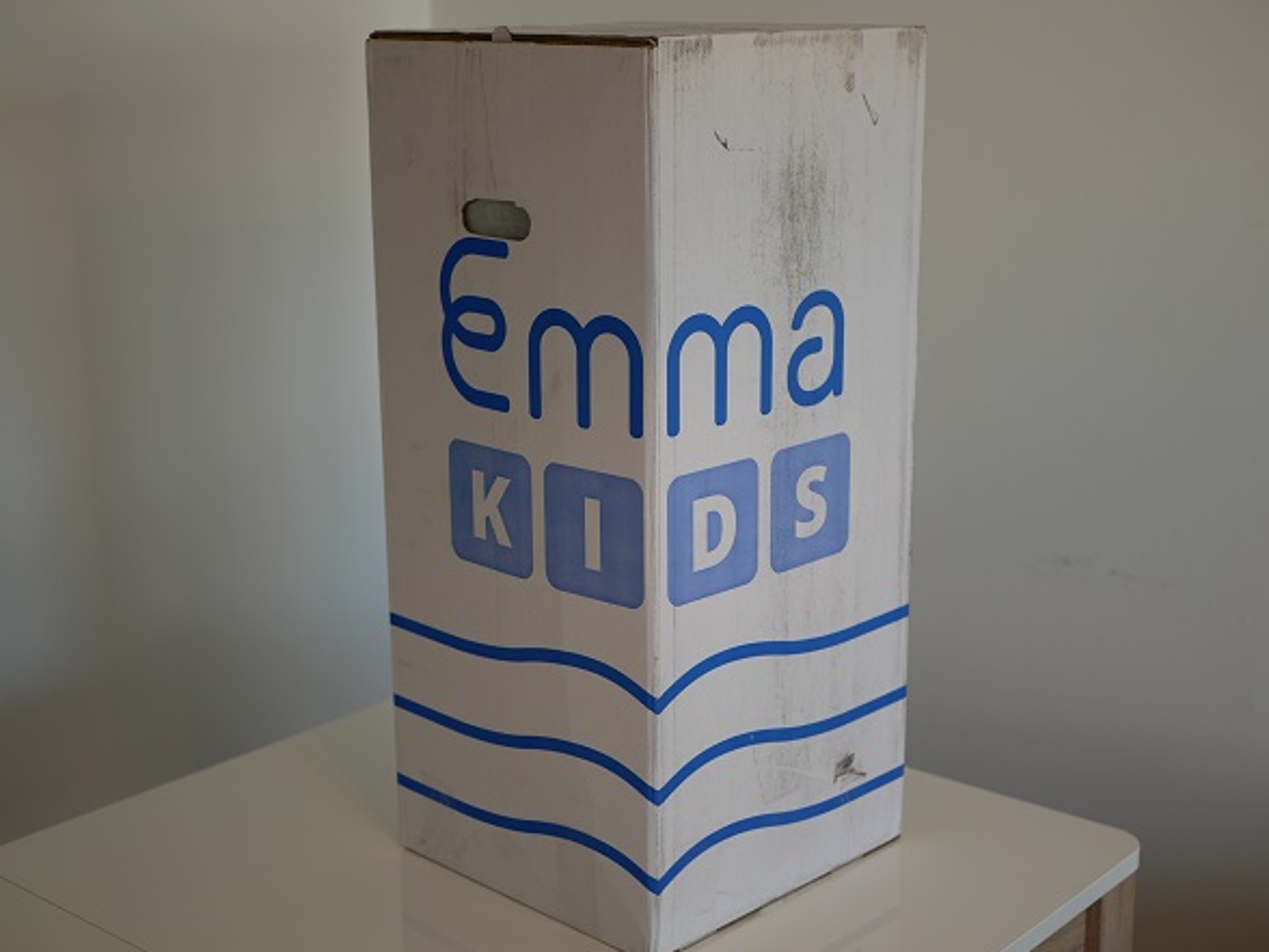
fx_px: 1870
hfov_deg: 37.5
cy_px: 475
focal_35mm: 51
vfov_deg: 28.6
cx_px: 630
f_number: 1.7
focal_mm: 25
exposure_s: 1/100
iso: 200
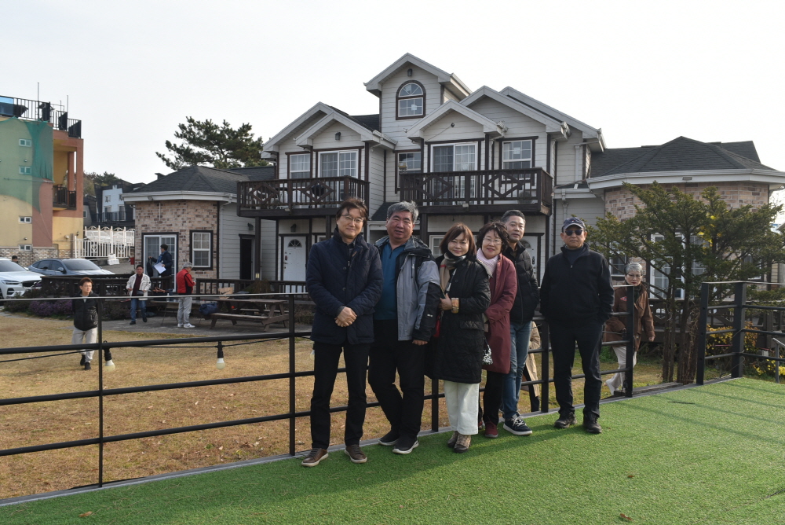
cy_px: 262
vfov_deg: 48.0
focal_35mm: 27
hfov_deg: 67.4
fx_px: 589
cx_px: 392
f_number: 8
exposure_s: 1/250
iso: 200
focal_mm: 18
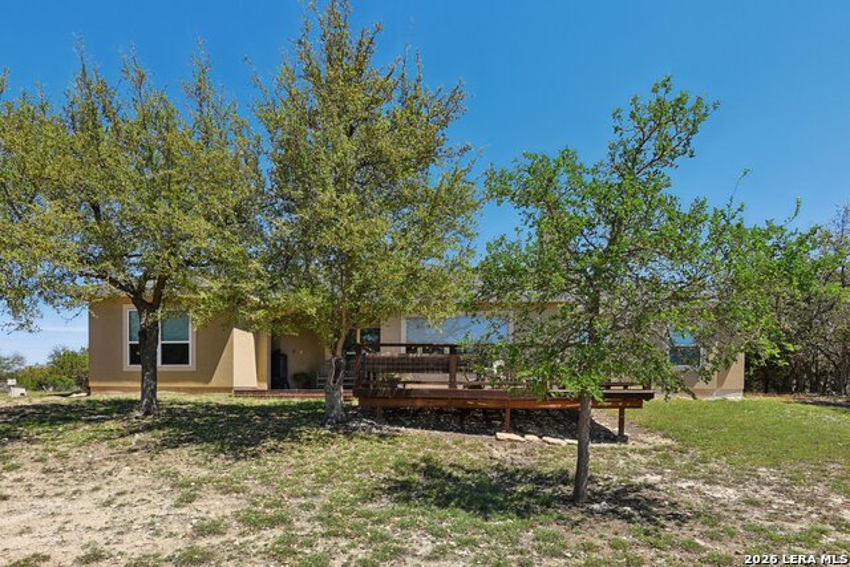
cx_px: 425
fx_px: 378
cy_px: 284
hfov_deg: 96.7
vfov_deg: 73.8
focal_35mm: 16
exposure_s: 1/250
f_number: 8
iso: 400
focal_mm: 16
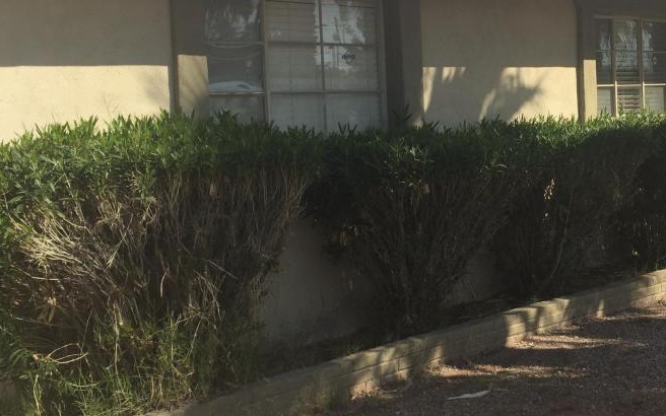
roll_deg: +1.0
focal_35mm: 48
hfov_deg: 40.6
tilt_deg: -2.9
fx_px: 871
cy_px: 169
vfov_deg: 26.8
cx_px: 502
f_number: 2.2
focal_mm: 4.15
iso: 32
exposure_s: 1/2326
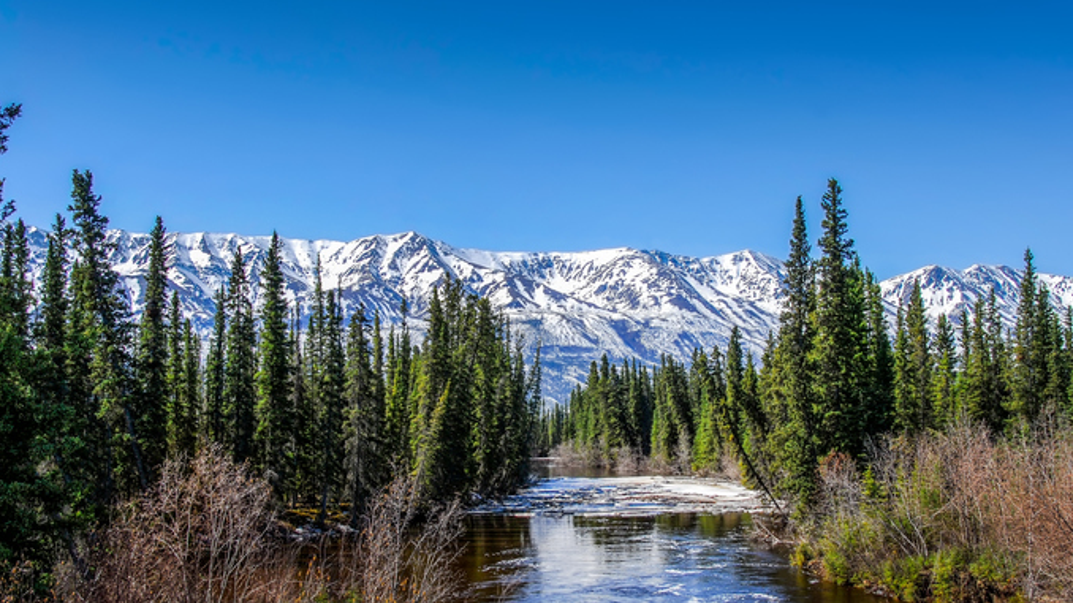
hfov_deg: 43.7
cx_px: 569
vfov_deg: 25.4
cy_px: 334
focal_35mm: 47
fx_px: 1337
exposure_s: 1/250
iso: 160
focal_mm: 28
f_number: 9
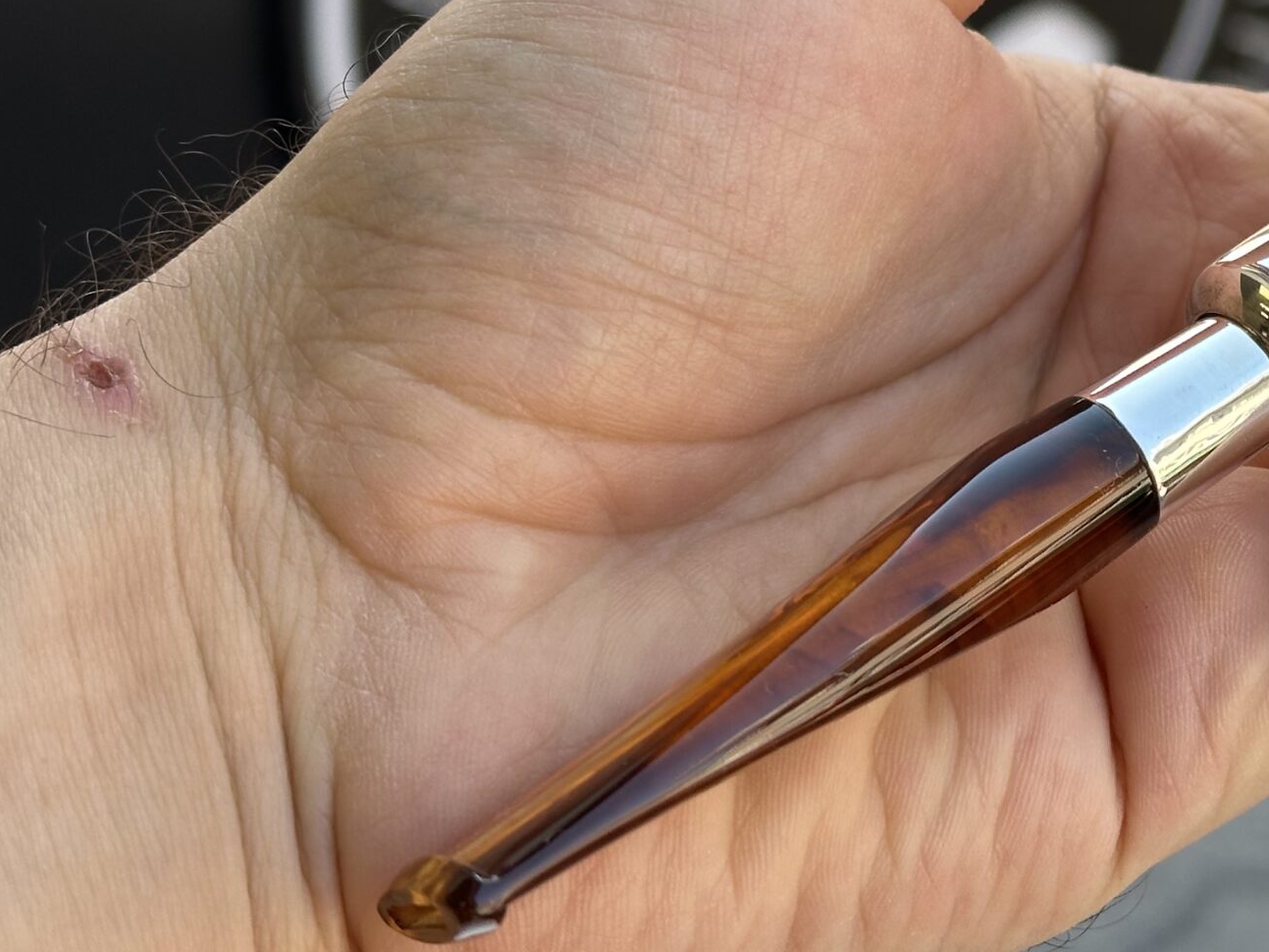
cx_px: 1175
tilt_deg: -21.3
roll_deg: +0.4
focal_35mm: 95
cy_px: 198
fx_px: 3483
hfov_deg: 20.2
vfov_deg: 15.5
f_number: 1.78
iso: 64
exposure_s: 1/501
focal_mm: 6.86
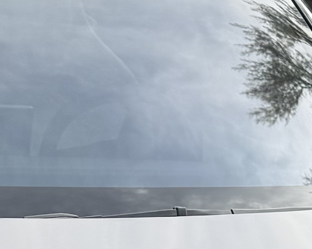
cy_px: 542
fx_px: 1478
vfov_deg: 8.9
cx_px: 30
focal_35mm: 160
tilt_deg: -23.5
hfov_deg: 12.0
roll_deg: -2.9
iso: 80
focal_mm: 6.76
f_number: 1.78
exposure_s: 1/888
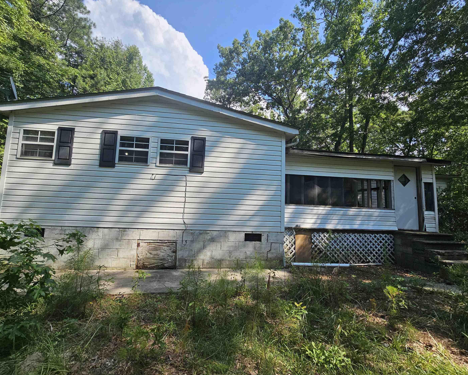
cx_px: 233
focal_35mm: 14
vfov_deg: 88.0
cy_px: 190
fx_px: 194
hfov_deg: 100.7
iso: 50
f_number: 2.2
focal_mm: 2.2
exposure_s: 1/963
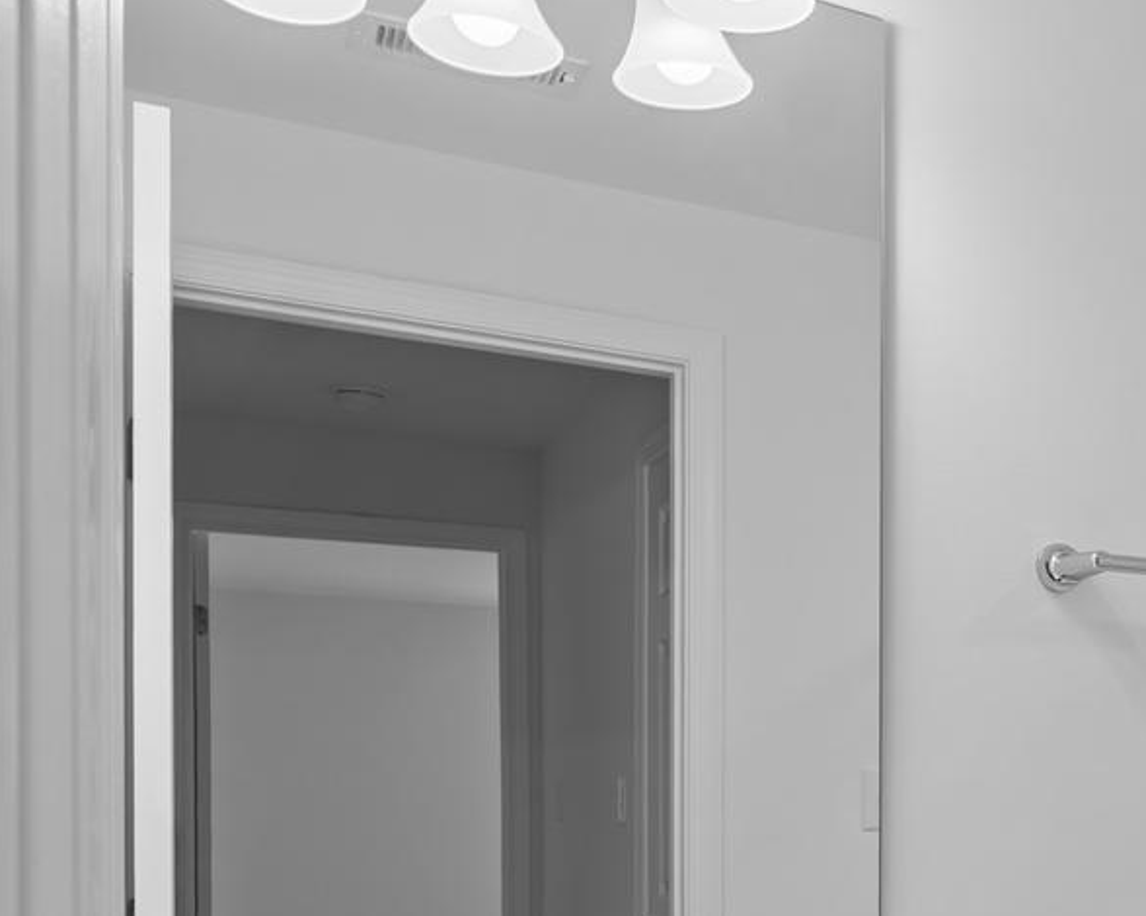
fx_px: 1603
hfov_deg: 32.7
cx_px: 1358
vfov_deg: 30.6
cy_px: 803
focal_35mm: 47
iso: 200
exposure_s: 1/3
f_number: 7.1
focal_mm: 13.7
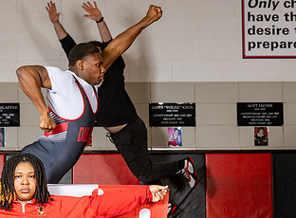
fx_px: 1326
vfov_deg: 9.4
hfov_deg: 12.7
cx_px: 70
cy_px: 159
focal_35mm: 156
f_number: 4.5
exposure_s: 1/100
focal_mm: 70
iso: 200
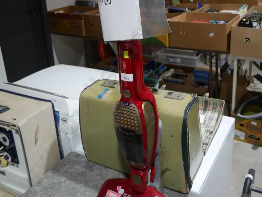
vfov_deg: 36.8
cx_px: 130
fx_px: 288
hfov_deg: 49.0
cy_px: 48
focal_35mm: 38
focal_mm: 14
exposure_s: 1/80
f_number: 3.5
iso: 200
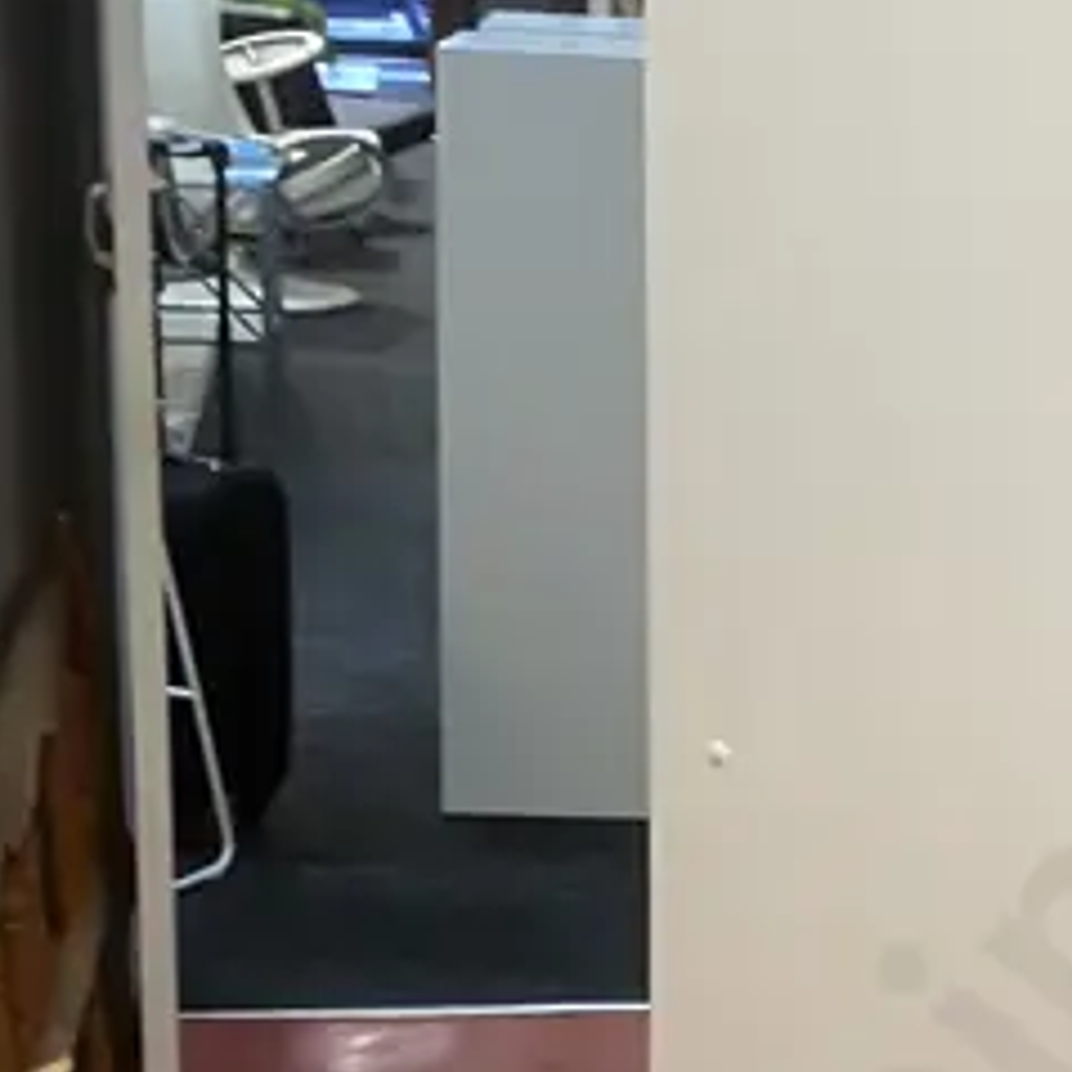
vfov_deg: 16.3
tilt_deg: -19.5
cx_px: 1153
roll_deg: -4.3
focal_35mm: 106
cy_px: 843
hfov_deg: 16.0
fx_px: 3714
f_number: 1.8
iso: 160
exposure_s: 1/50
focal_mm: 3.99
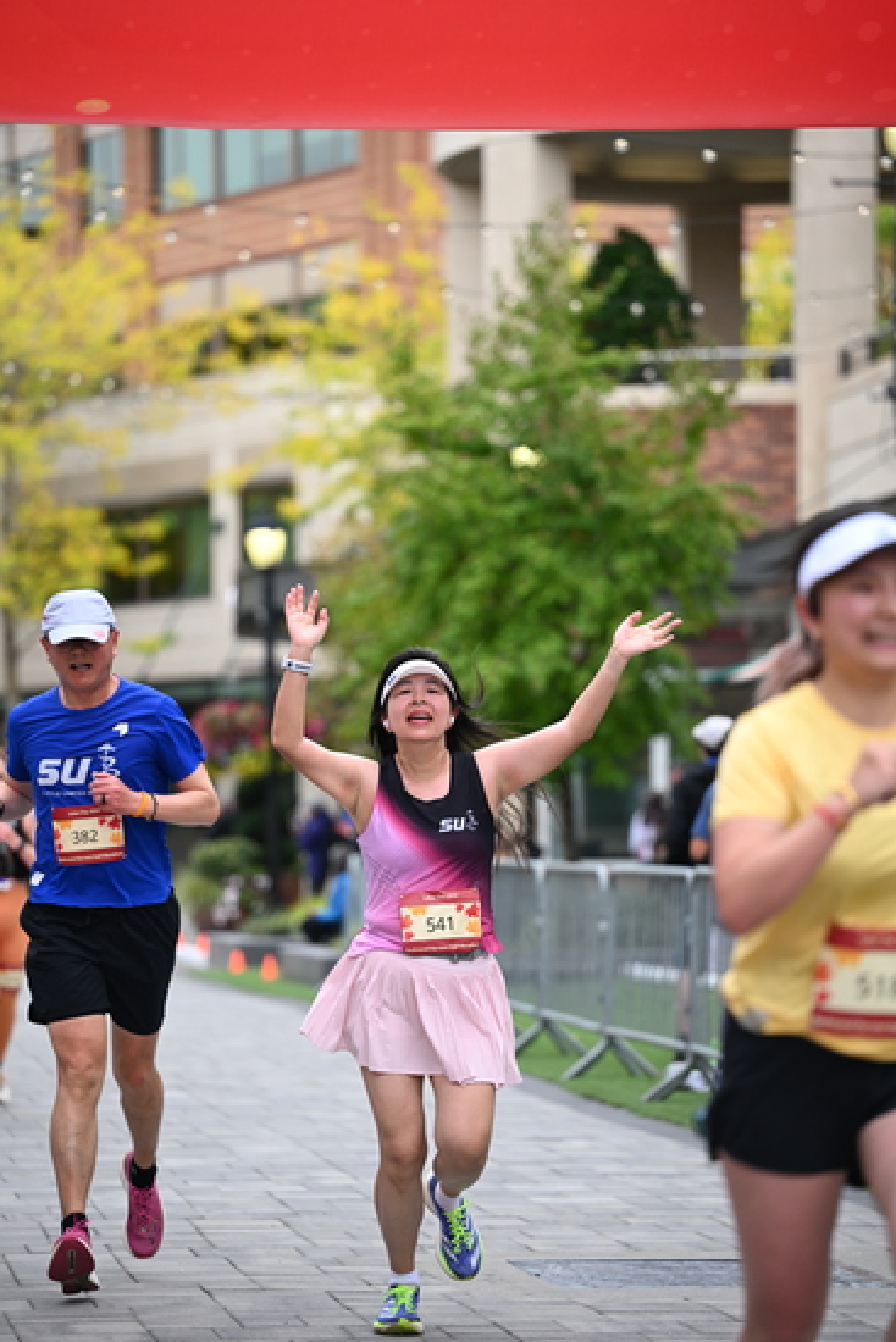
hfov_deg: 10.6
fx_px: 4850
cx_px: 448
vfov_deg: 15.8
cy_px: 671
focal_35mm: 130
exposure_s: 1/2000
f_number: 2.8
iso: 640
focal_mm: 130
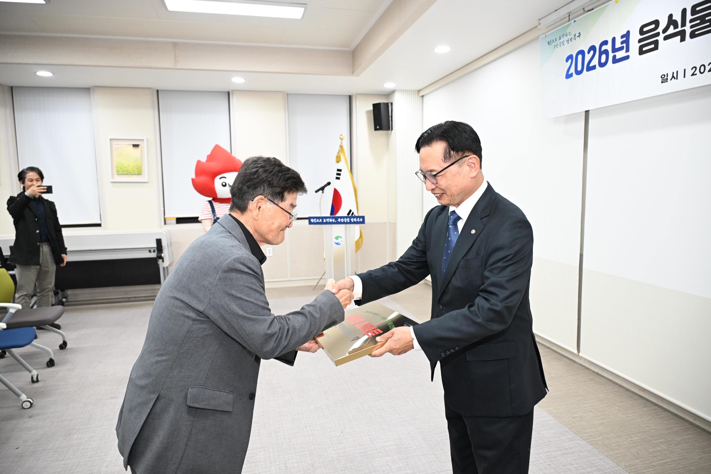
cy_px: 237
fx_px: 474
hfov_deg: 73.7
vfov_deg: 53.1
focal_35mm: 24
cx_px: 356
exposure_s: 1/125
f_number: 4.5
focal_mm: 24
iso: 2000
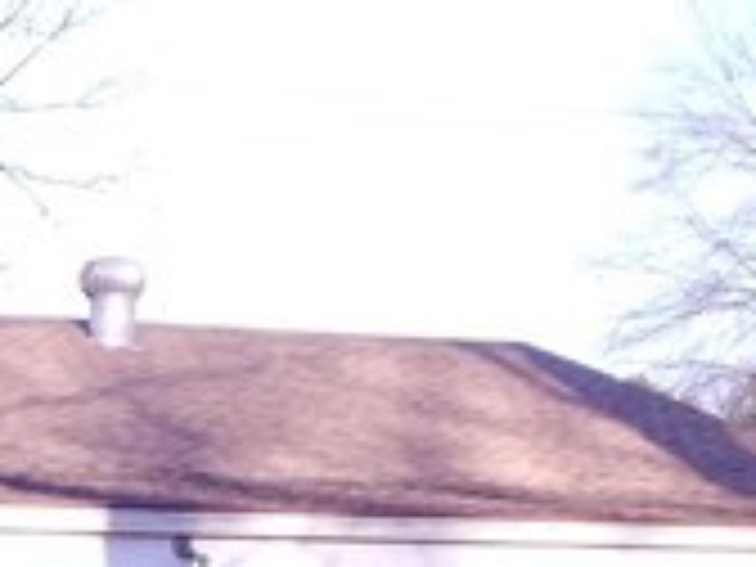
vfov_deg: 7.5
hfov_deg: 10.4
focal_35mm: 189
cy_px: 1179
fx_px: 4128
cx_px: -45
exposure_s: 1/320
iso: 125
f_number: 3.2
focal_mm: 5.6
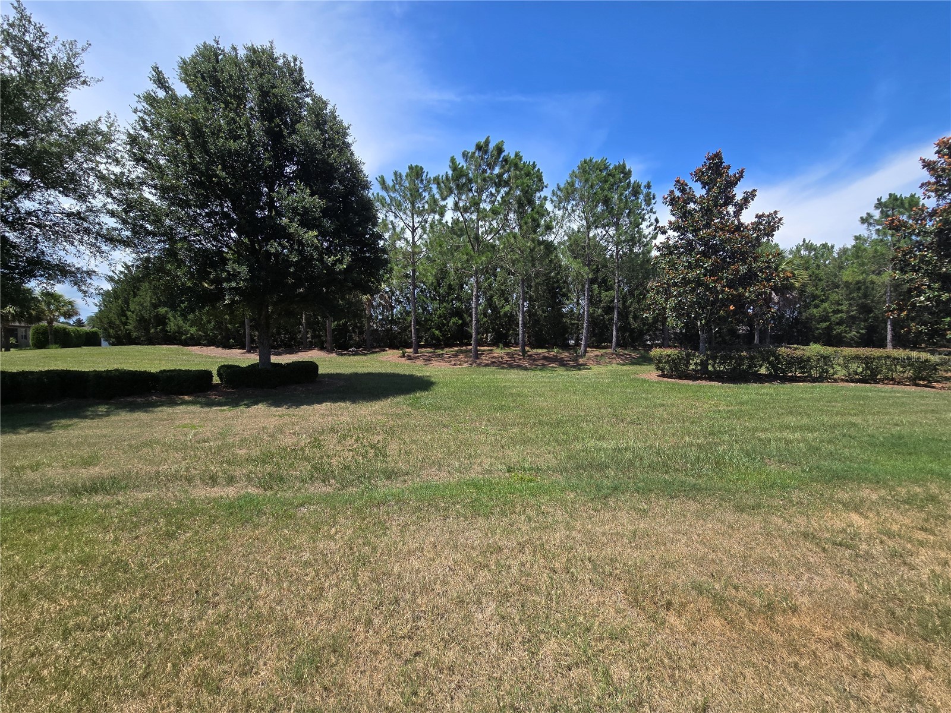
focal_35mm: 13
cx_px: 476
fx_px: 357
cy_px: 356
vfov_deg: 89.9
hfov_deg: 106.2
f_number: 2.2
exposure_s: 1/2240
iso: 50
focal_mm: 2.2
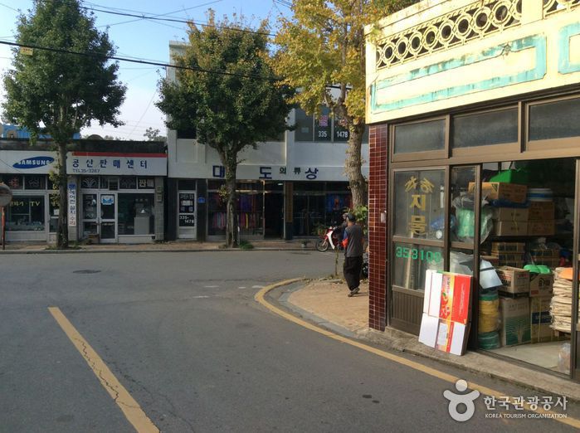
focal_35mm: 33
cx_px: 290
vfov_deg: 42.8
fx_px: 552
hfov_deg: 55.4
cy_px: 216
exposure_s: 1/689
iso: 32
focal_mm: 3.3
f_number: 2.4
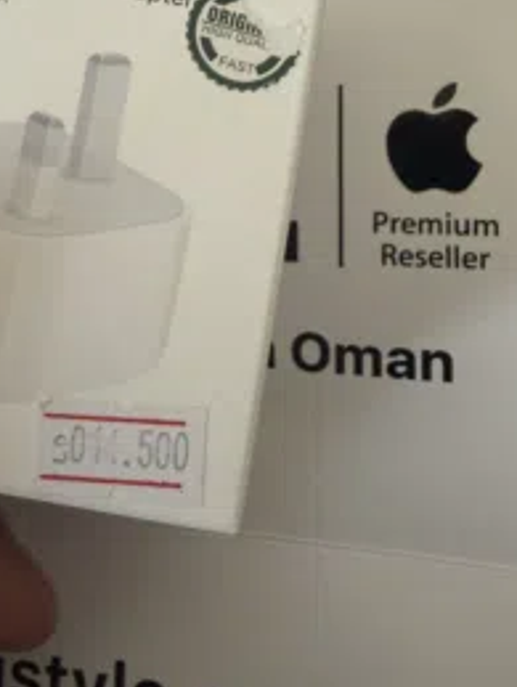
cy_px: 188
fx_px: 735
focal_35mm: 37
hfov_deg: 37.8
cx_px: 133
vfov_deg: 48.5
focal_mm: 2.22
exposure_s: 1/60
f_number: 2.2
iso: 400
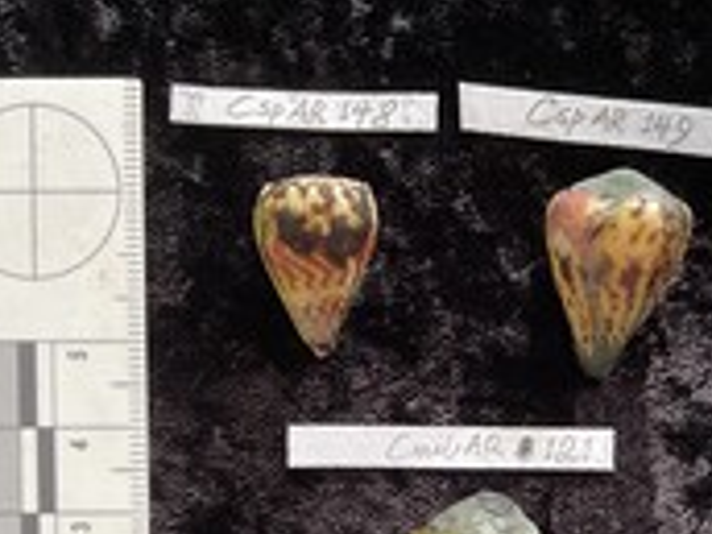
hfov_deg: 32.2
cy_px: 536
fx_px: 1214
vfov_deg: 23.7
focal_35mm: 59
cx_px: 522
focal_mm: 3
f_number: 1.8
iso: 40
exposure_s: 1/60
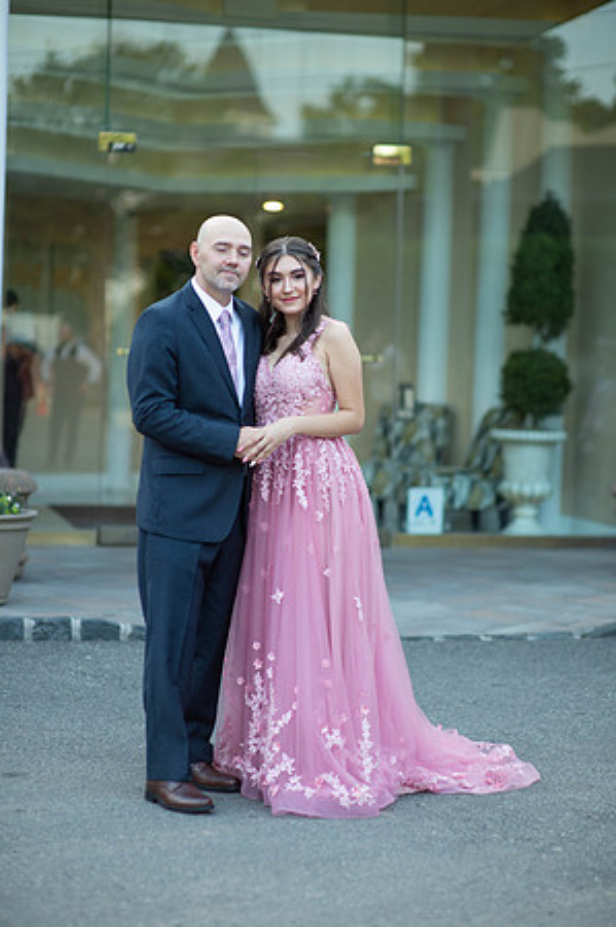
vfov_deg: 23.9
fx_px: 2187
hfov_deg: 16.0
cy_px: 464
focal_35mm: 85
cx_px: 308
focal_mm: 85
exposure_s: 1/500
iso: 250
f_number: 2
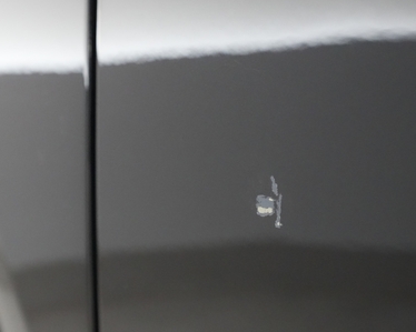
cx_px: 158
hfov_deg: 40.9
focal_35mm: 45
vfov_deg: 33.2
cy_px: 211
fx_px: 554
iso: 10000
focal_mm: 28
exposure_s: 1/100
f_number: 5
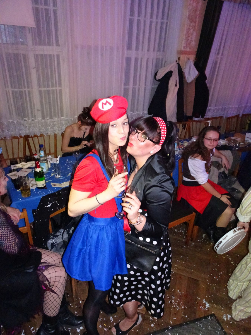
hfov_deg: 56.8
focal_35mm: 24
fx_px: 232
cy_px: 168
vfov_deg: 71.6
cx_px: 126
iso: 1600
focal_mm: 4.1
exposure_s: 1/8
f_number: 3.5
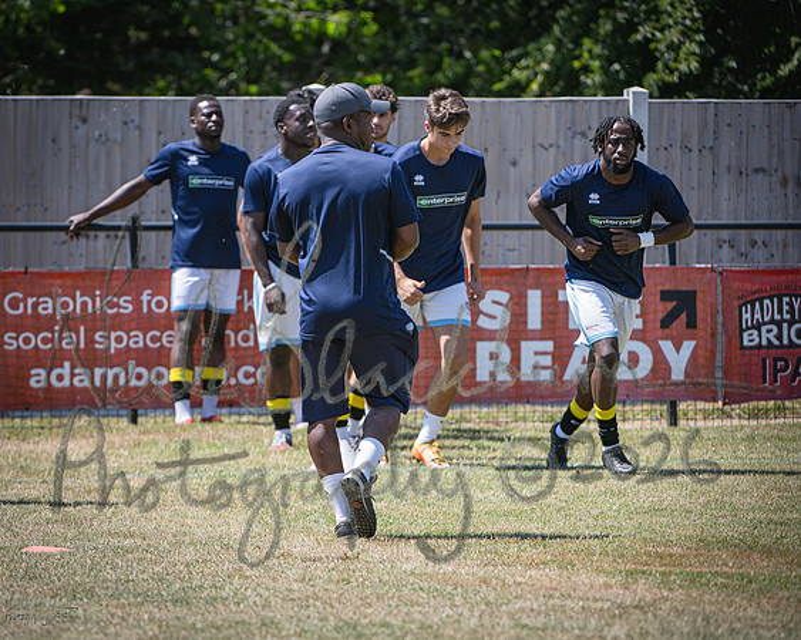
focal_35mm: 243
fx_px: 5771
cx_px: 283
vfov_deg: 6.4
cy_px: 346
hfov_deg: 7.9
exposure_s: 1/2000
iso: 400
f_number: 4
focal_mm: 200
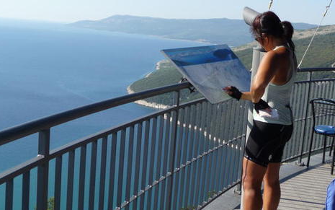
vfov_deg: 22.8
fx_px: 521
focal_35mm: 57
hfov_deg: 35.7
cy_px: 101
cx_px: 160
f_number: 4.2
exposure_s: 1/640
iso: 100
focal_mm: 8.5
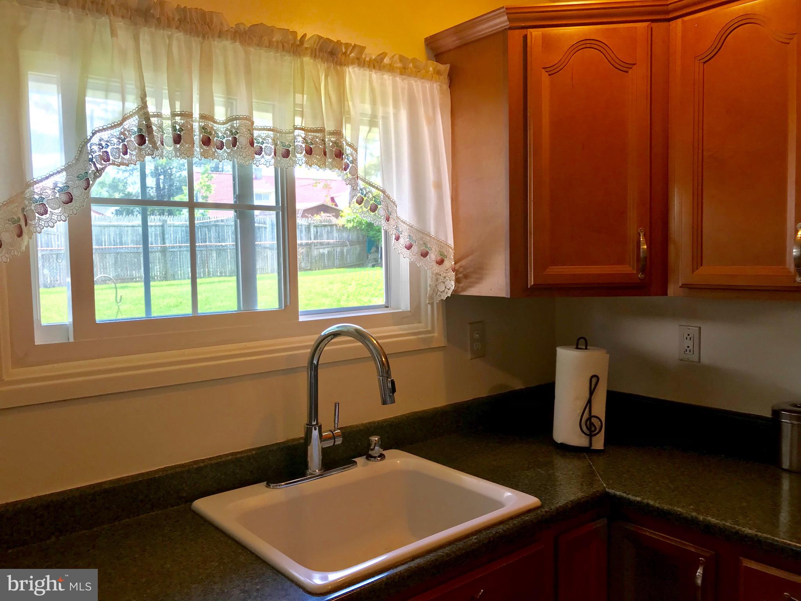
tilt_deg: -4.9
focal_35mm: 28
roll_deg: +1.9
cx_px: 400
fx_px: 648
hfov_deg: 63.4
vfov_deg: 49.7
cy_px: 300
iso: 25
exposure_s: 1/60
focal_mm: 3.99
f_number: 1.8
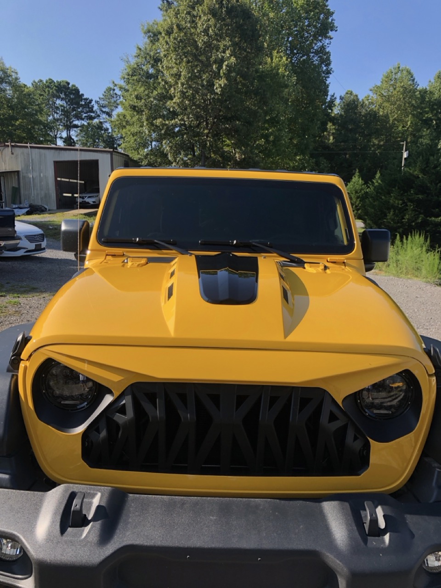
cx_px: 220
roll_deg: +0.6
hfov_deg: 49.7
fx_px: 476
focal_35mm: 28
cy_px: 294
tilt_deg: -8.7
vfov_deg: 63.4
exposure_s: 1/917
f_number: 1.8
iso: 20
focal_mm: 4
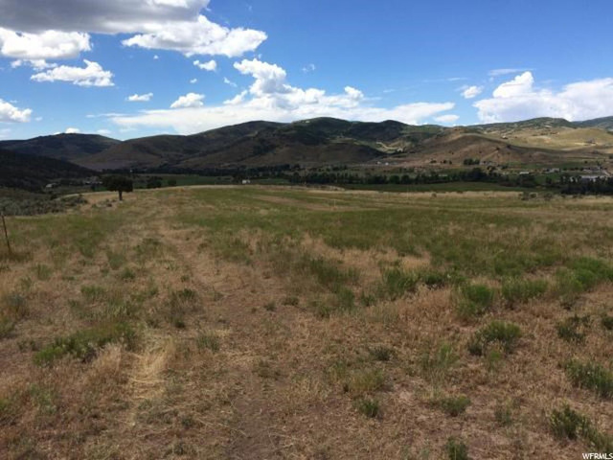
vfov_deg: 48.2
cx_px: 306
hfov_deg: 61.7
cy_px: 230
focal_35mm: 29
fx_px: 514
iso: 32
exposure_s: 1/2283
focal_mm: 4.15
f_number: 2.2
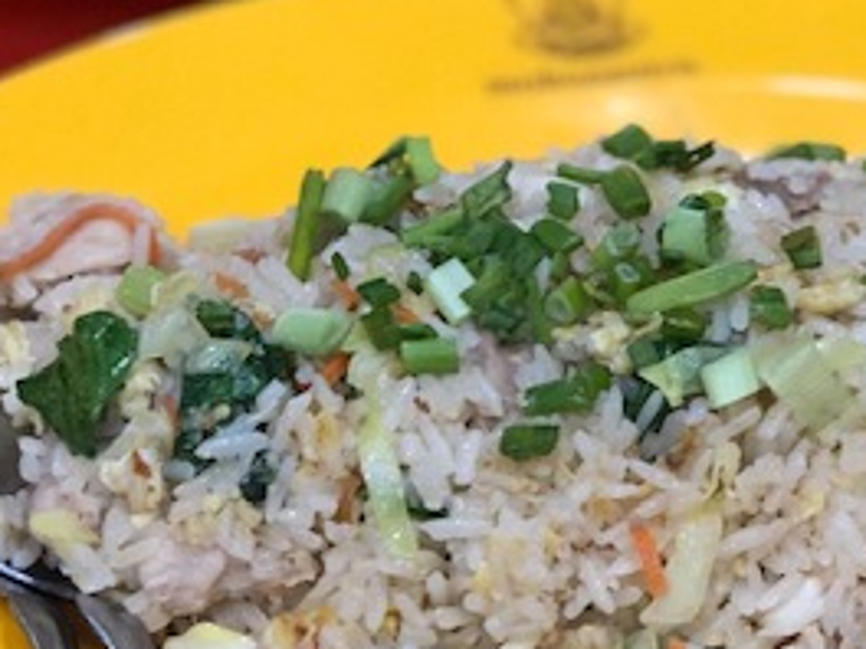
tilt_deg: -34.8
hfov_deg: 14.3
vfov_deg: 10.7
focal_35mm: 138
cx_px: 587
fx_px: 3452
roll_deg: -7.5
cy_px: 239
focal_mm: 6.6
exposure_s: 1/33
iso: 200
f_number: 2.8
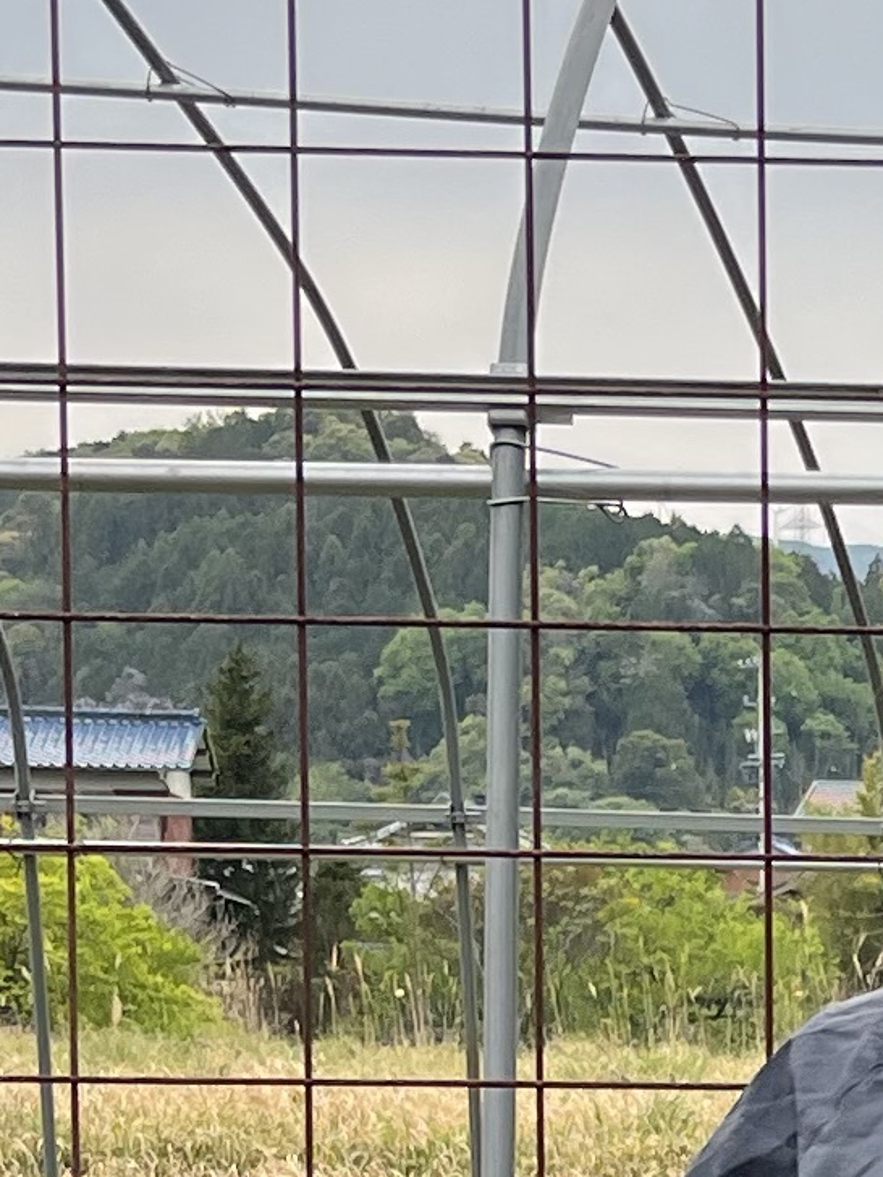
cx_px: 1591
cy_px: 1557
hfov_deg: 9.8
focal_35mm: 144
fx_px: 4898
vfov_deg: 13.2
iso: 40
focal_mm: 5.1
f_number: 1.6
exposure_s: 1/236
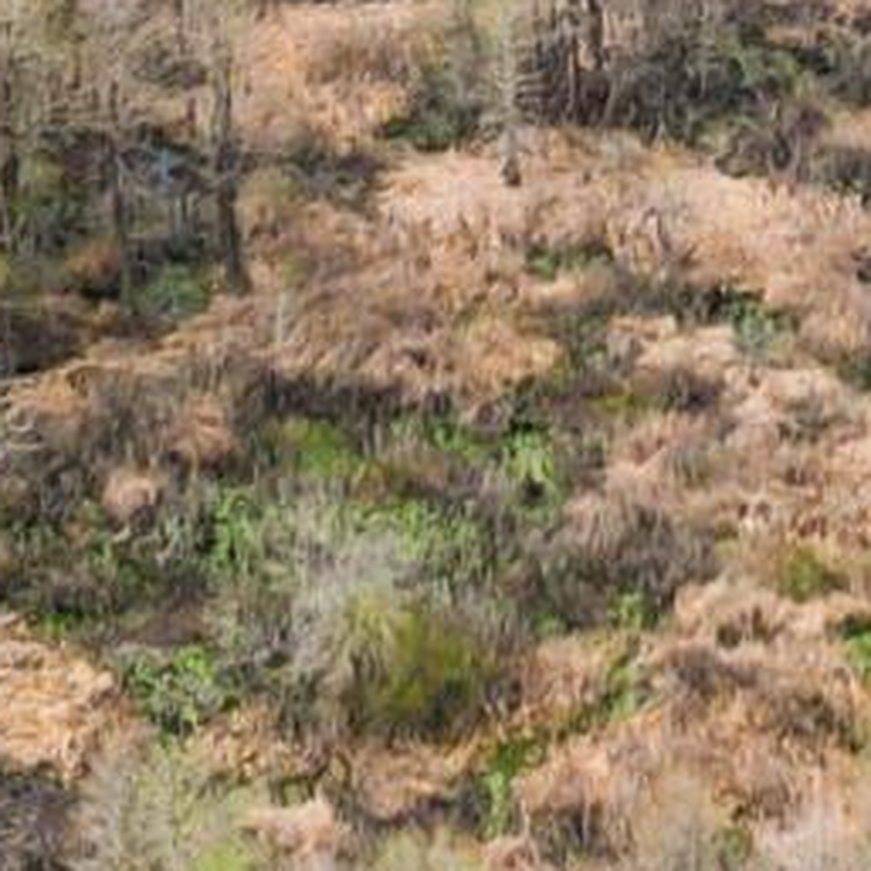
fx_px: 6206
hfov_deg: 8.0
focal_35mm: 218
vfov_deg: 7.9
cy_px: -227
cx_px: 1027
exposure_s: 1/800
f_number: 2.8
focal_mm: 8.38
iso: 100
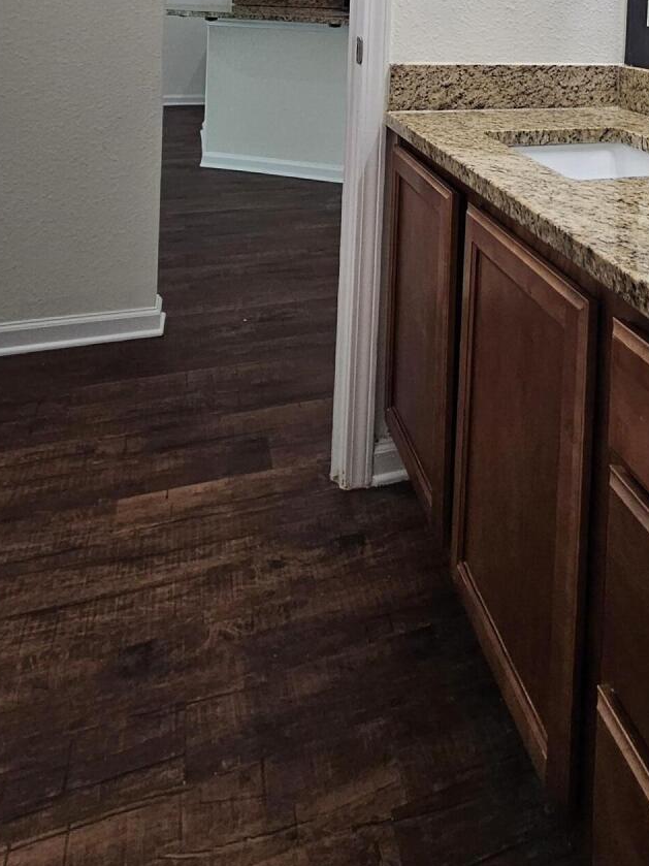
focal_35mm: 31
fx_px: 775
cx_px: 645
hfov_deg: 40.1
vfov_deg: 49.6
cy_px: 36
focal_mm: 2.2
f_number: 2.2
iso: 100
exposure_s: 1/60
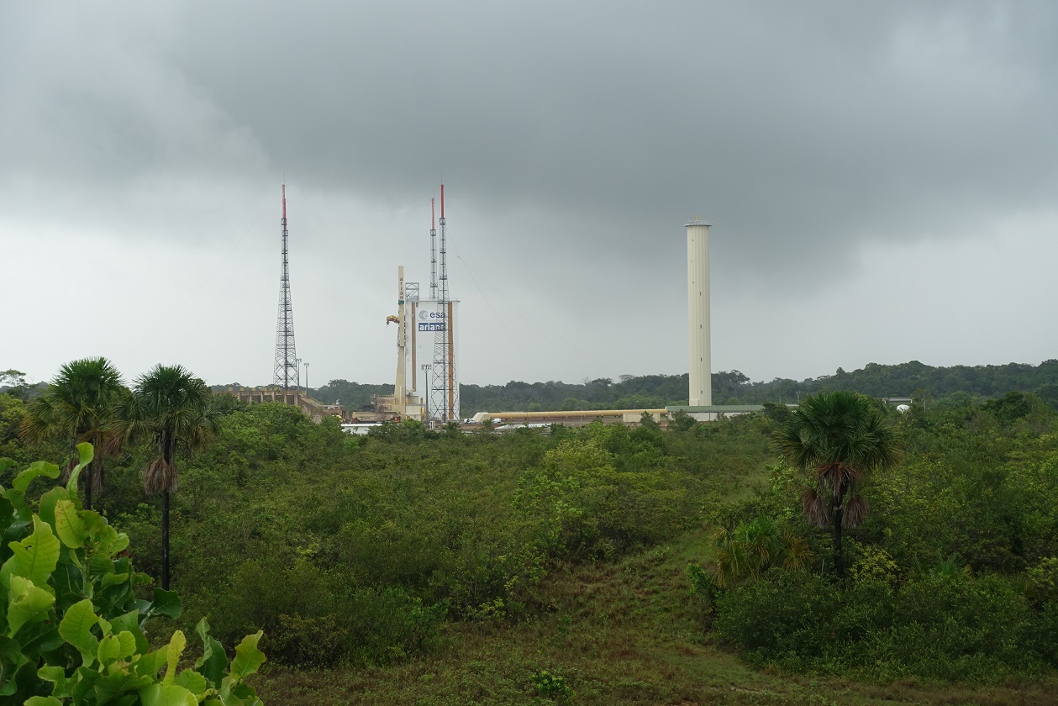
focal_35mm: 70
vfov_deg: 19.5
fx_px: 2058
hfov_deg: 28.8
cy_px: 353
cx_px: 529
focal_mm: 25.7
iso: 125
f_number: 5.6
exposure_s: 1/125
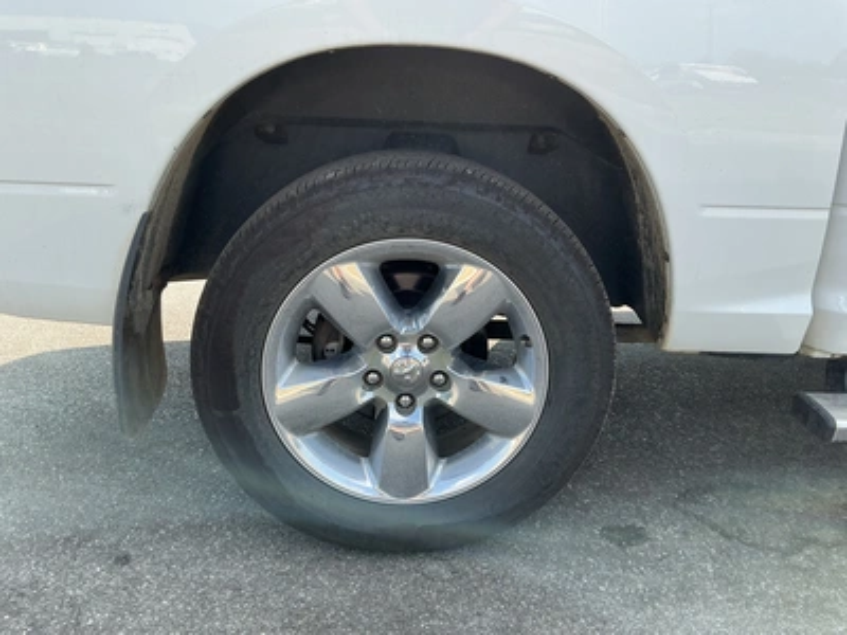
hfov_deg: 63.4
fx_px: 685
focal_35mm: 28
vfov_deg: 49.7
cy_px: 318
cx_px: 424
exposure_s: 1/469
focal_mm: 3
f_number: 1.8
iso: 25
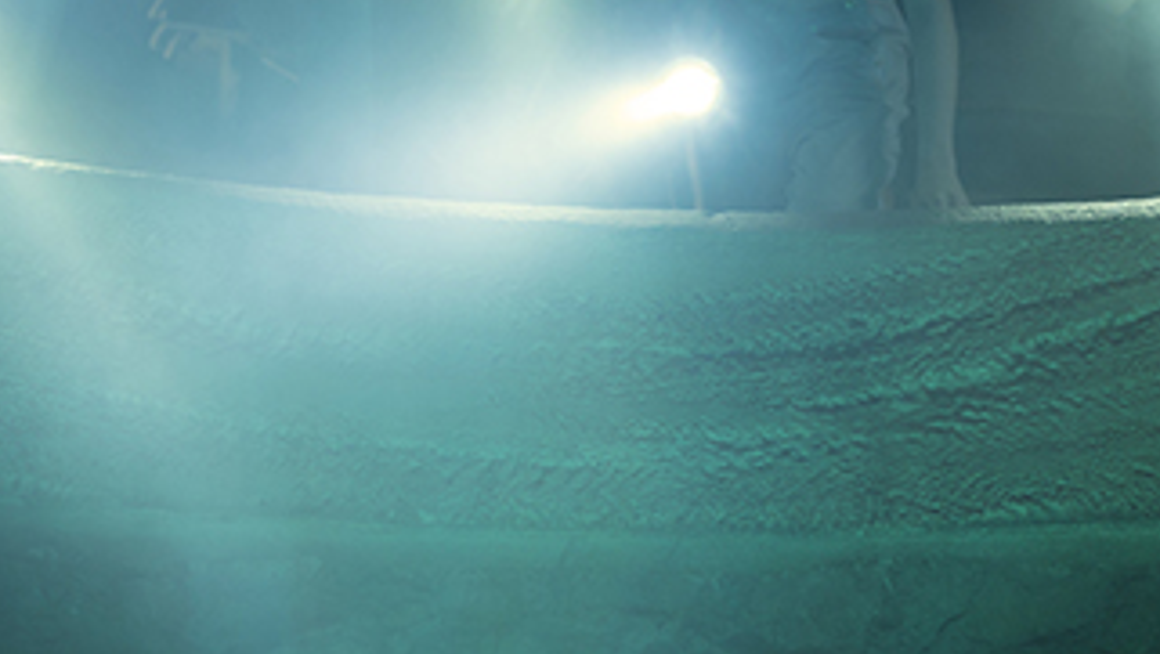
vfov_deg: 14.1
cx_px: 622
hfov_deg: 25.0
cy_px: 36
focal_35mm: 85
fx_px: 2616
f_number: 4
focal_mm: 45
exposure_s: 1/125
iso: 1600
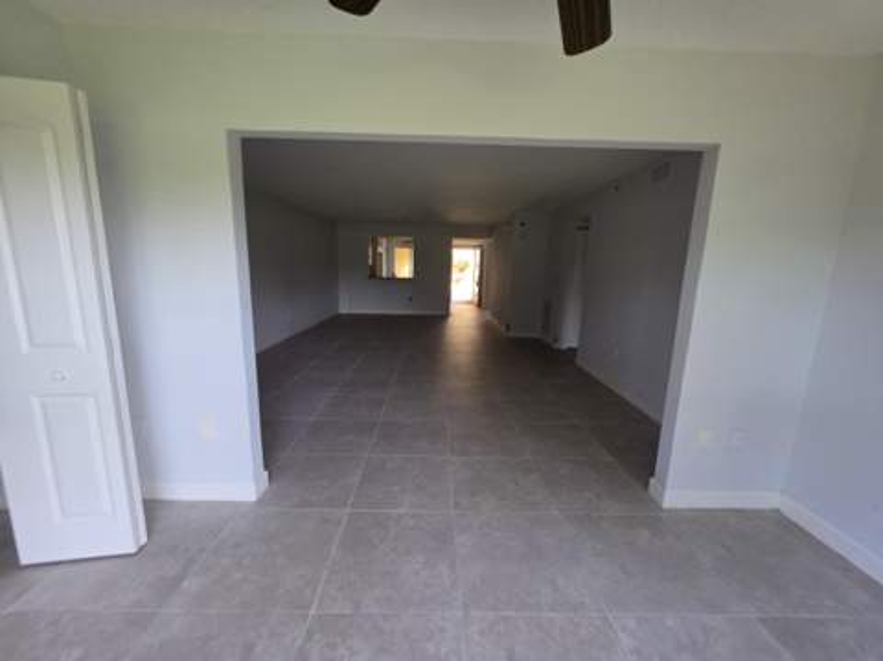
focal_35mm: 13
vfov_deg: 89.8
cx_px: 442
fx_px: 331
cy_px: 330
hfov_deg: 106.2
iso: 160
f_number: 1.9
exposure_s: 1/120
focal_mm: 2.2
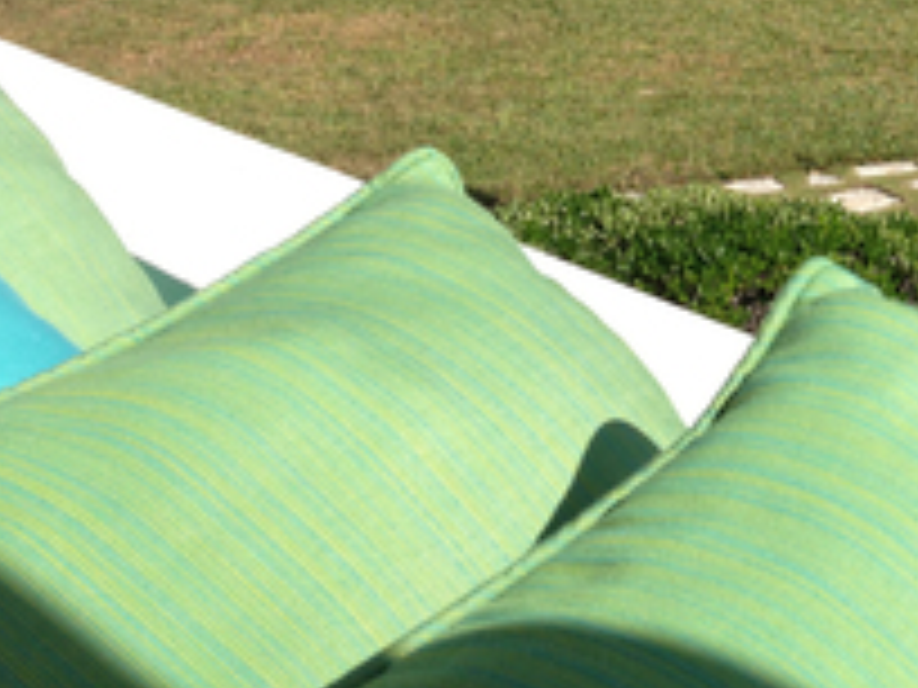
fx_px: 2148
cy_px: -124
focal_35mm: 81
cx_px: 1102
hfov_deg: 22.3
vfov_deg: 17.4
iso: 50
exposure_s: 1/1695
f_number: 2.4
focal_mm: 4.13
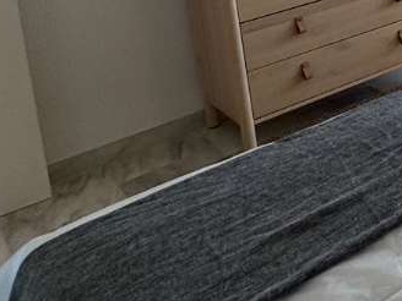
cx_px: 691
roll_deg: +2.9
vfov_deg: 19.8
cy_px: -154
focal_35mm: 64
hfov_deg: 21.7
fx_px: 743
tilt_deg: -8.7
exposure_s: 1/383
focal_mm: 2.22
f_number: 2.2
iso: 40
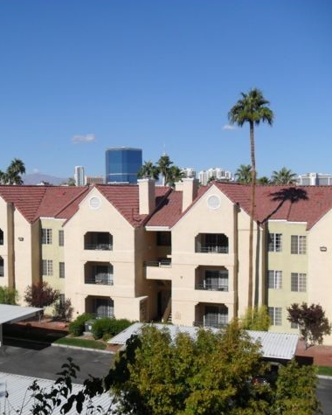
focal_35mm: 46
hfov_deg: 31.9
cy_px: 207
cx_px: 67
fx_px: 565
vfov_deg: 40.3
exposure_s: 1/500
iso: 80
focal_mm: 6.3
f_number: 7.6
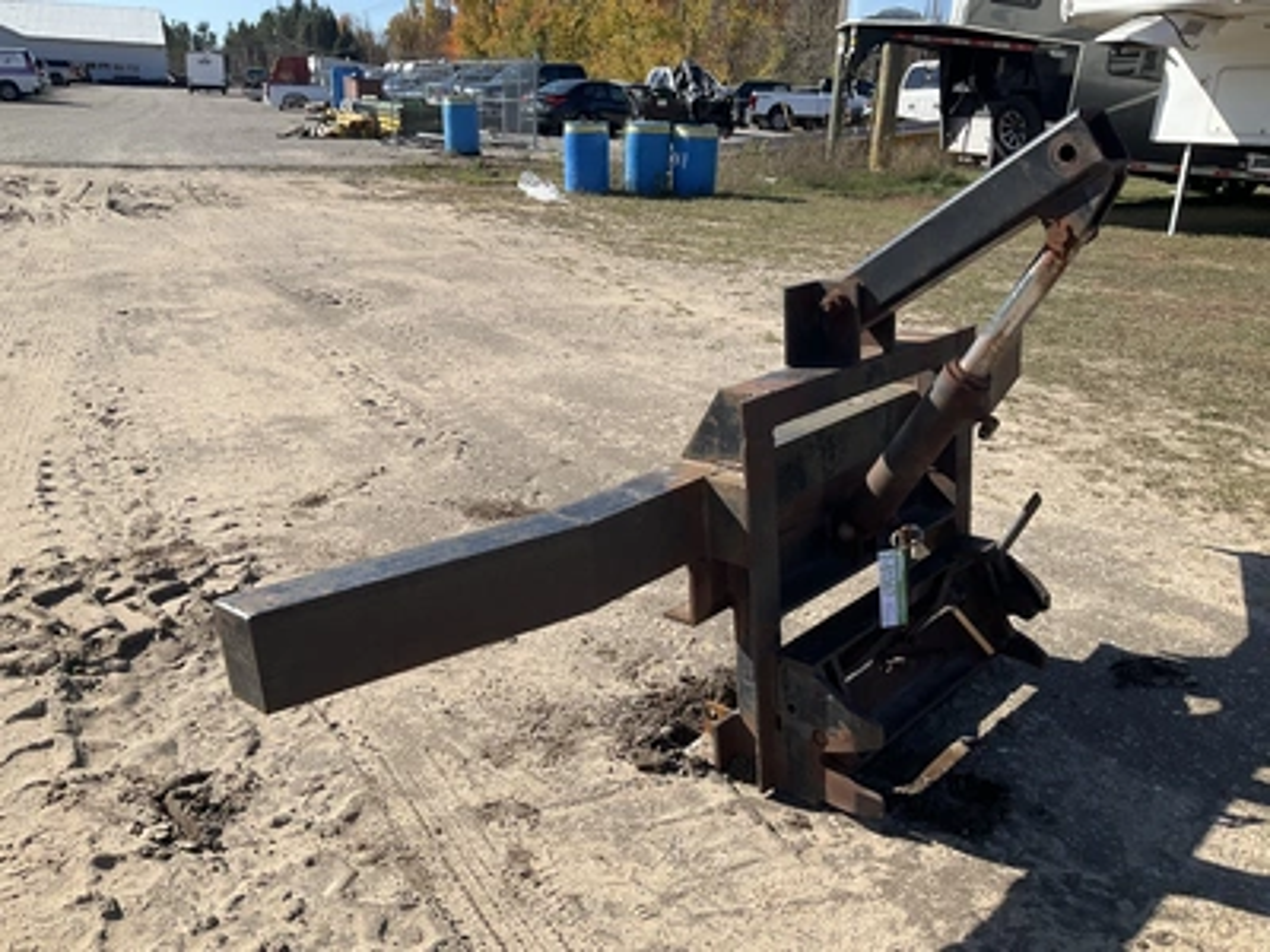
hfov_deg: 61.7
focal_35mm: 29
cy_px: 476
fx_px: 1064
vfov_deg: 48.2
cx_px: 635
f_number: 1.8
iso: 25
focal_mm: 3
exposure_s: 1/1377
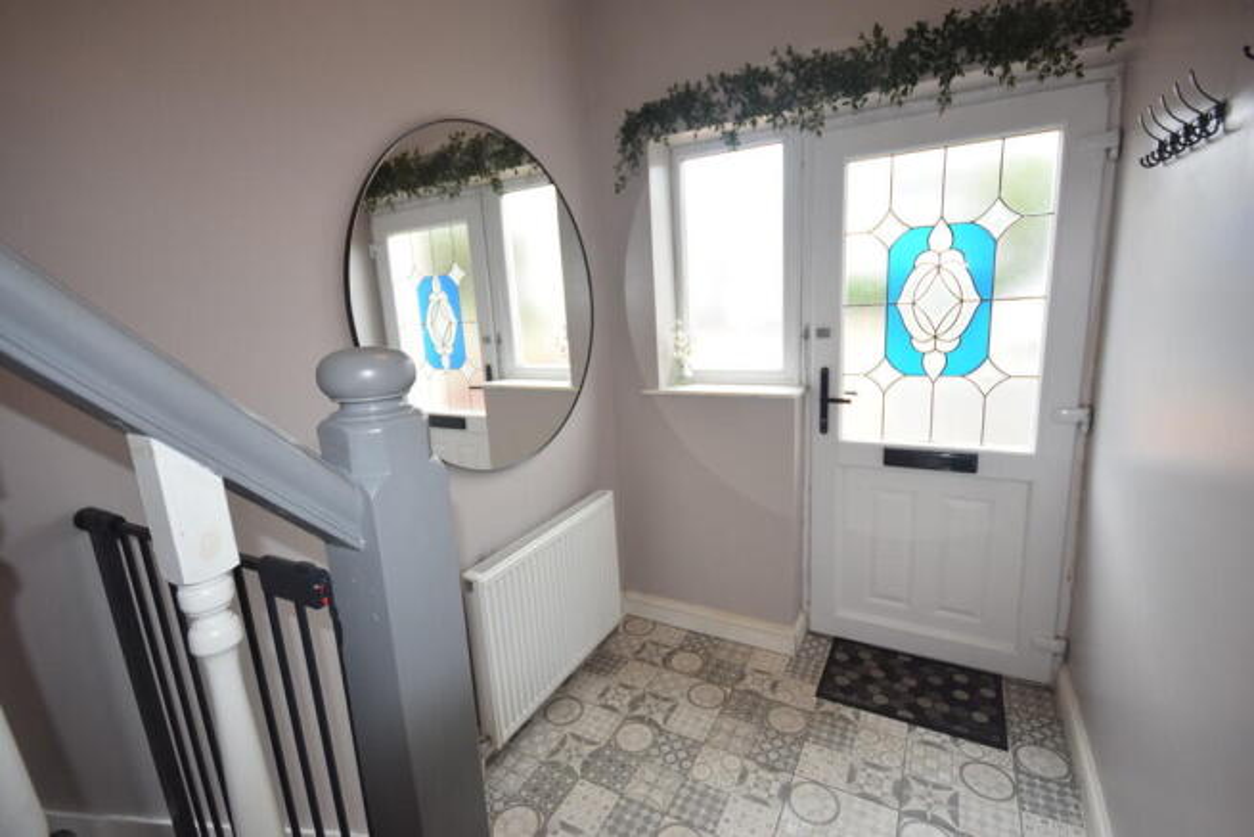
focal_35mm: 16
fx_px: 575
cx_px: 627
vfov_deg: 72.1
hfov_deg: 95.0
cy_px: 418
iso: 450
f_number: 5.6
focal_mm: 11
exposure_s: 1/125
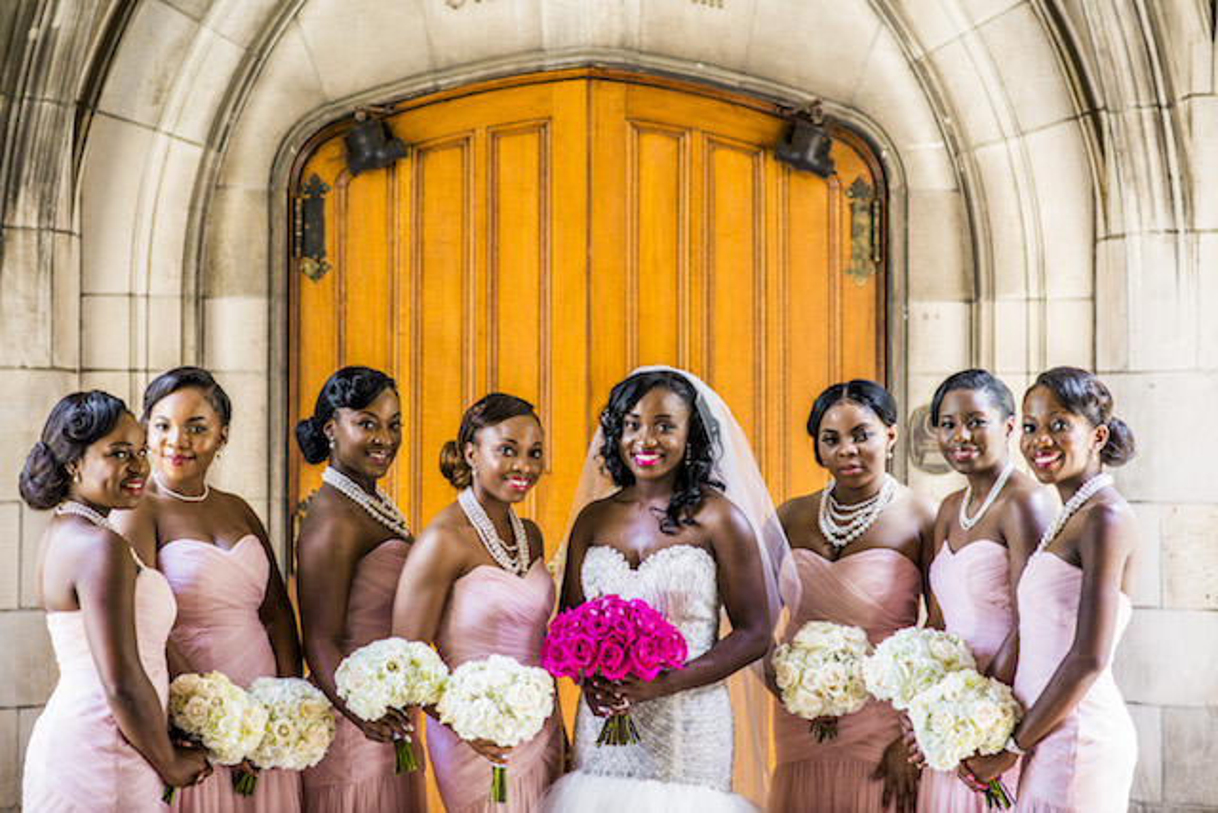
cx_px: 609
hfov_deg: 23.9
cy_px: 406
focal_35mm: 85
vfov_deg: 16.1
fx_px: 2876
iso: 640
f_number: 2.8
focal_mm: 85
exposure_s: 1/320
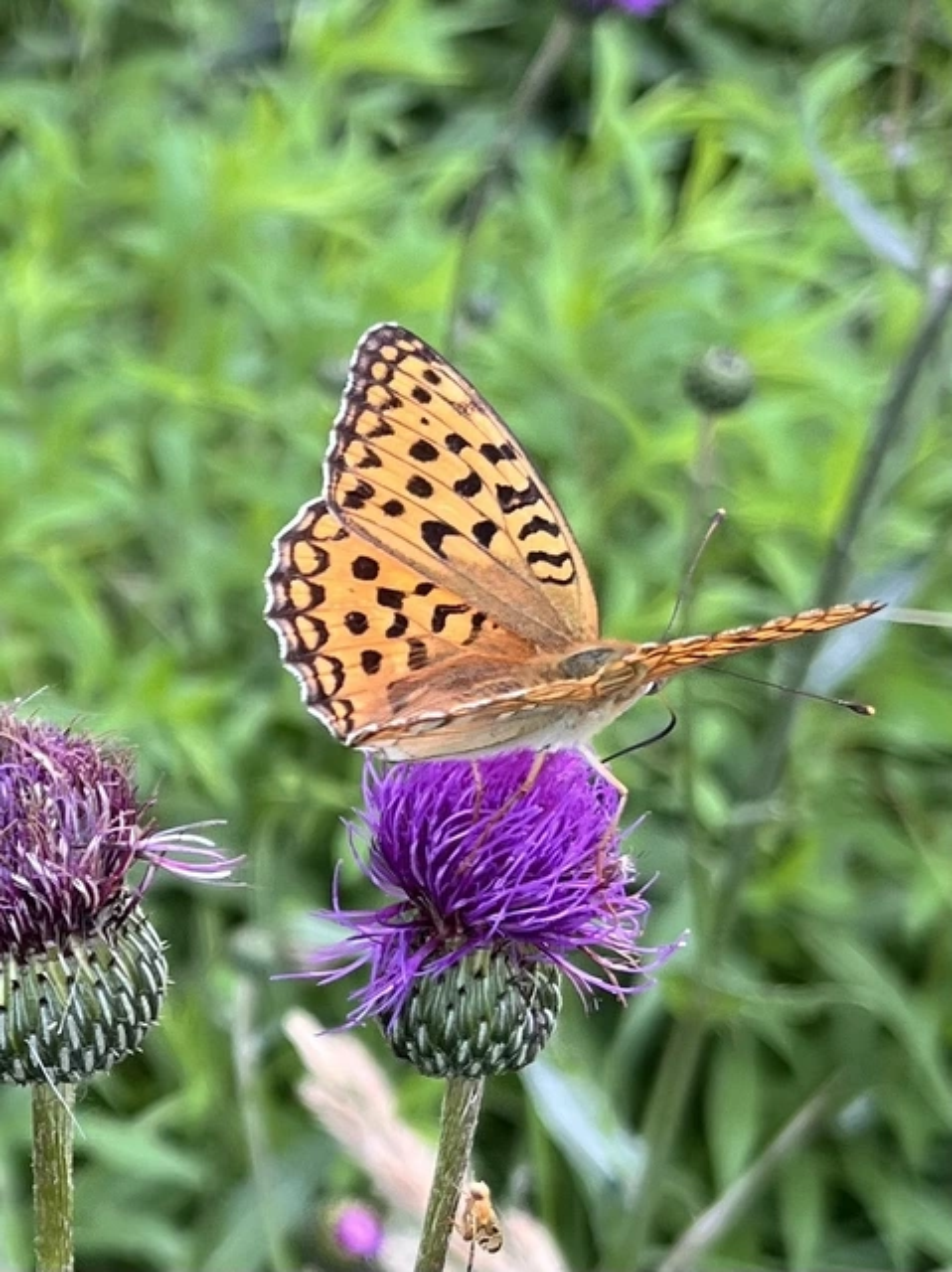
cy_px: 636
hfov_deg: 53.0
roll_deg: +21.9
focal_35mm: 26
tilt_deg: -23.8
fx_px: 955
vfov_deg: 67.3
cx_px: 476
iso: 40
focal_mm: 5.1
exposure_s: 1/245
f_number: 1.6
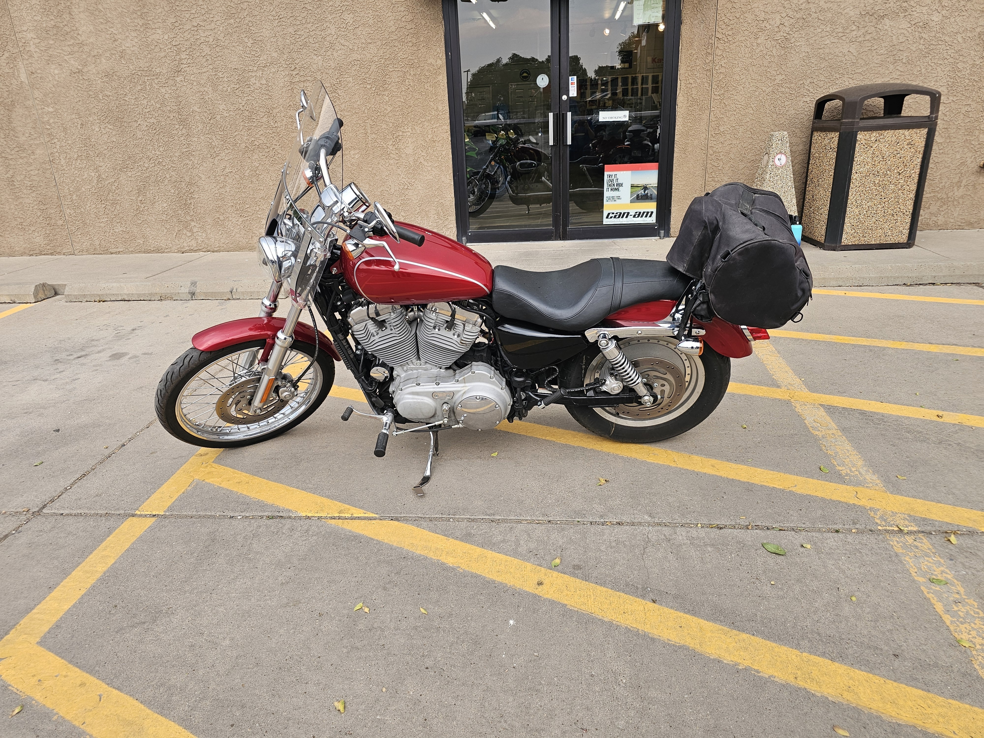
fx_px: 654
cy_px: 369
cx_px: 492
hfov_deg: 73.9
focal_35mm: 23
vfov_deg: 58.9
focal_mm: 6.3
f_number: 1.7
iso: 50
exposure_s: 1/180
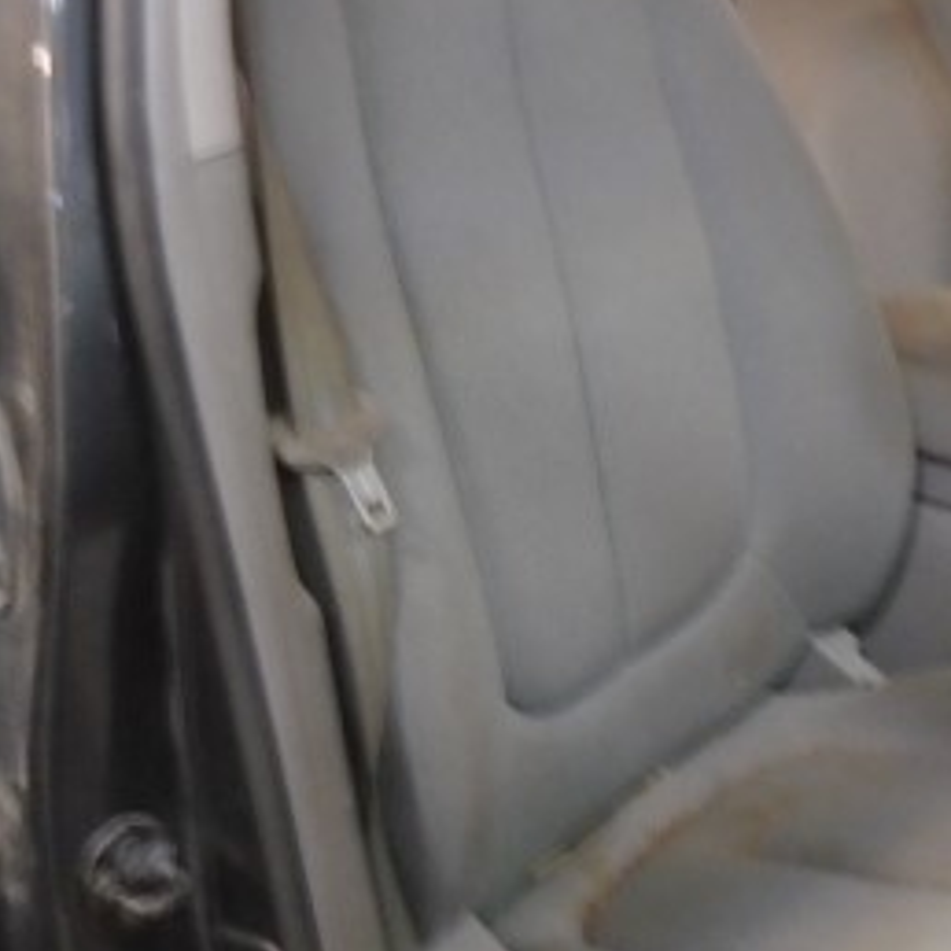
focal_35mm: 57
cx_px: 464
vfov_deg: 30.0
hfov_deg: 30.0
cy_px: 431
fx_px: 1772
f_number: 3.2
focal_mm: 4.6
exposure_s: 1/6
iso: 400
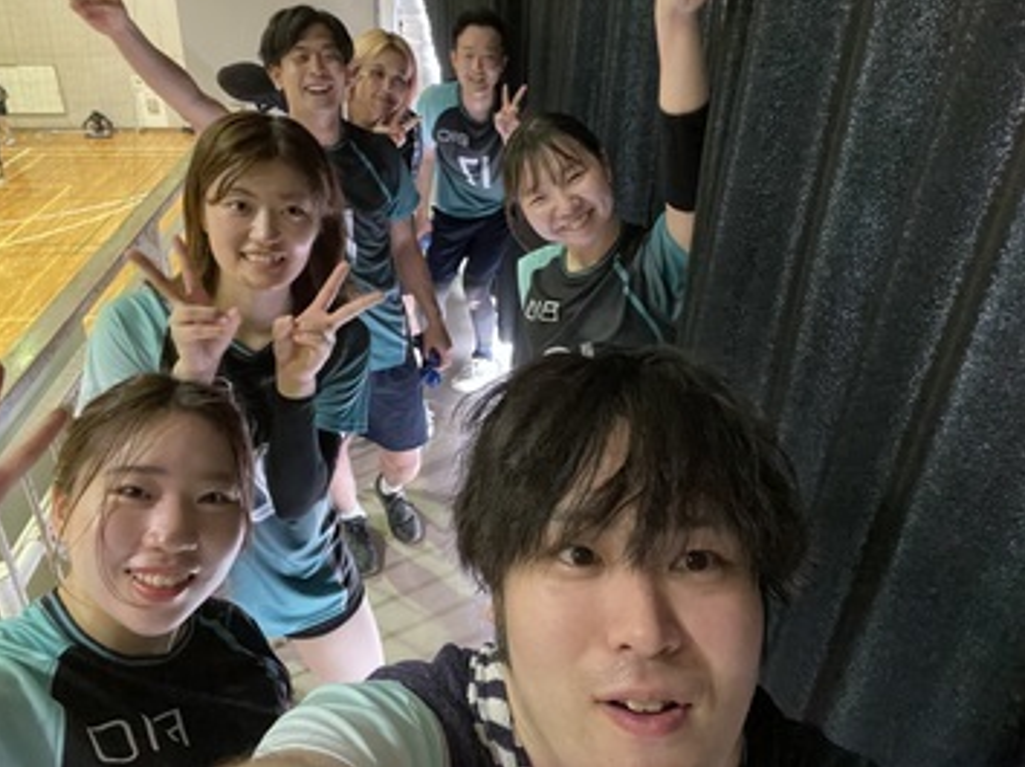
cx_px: 469
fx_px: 769
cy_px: 336
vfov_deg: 52.9
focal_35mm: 26
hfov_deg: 67.2
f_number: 2.2
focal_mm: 2.71
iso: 1250
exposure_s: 1/17
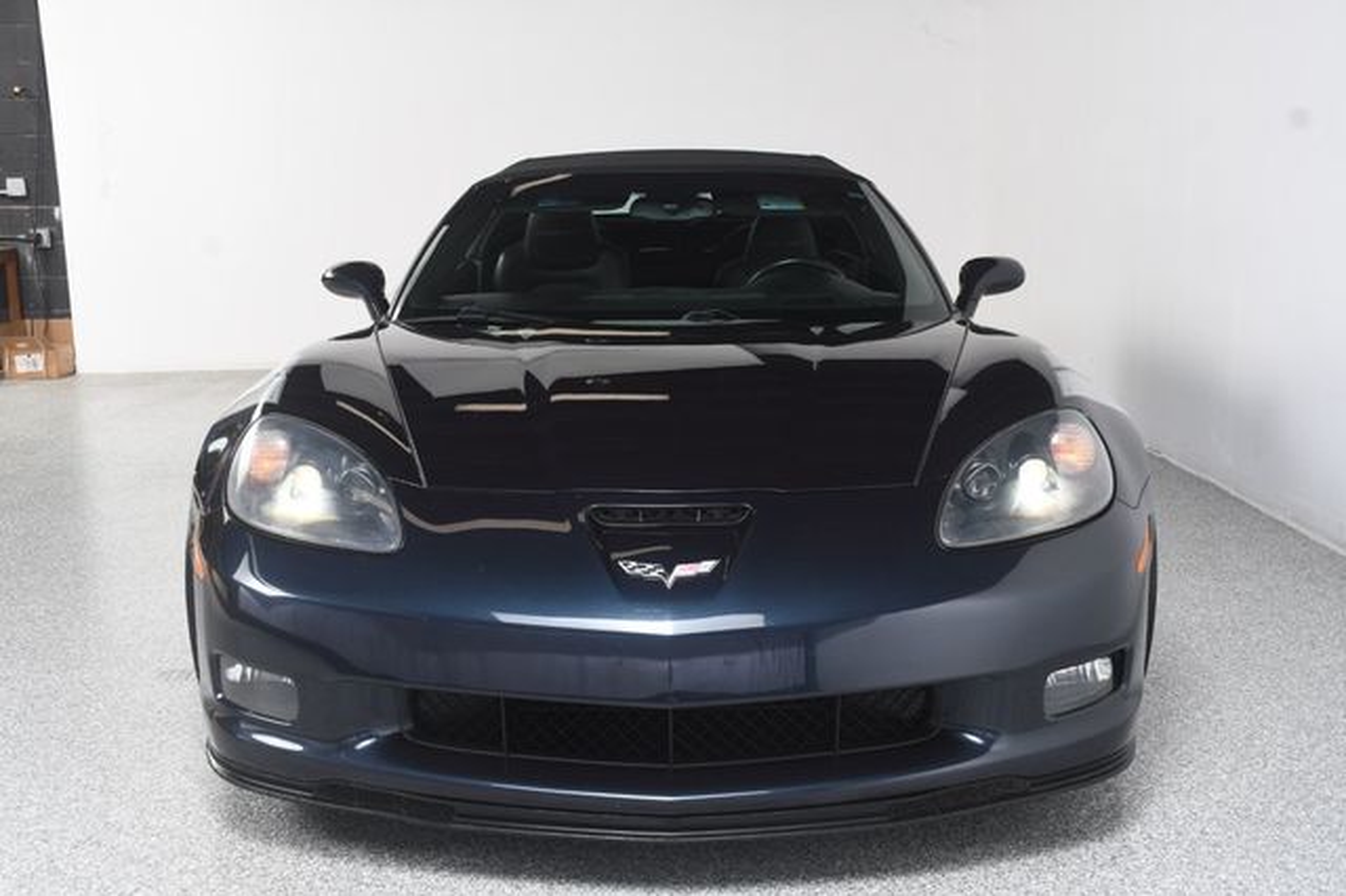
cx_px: 673
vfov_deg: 33.4
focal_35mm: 40
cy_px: 448
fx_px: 1495
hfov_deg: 48.5
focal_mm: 27
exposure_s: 1/160
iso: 100
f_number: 7.1
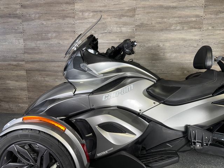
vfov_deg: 56.8
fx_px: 155
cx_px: 112
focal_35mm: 24
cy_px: 84
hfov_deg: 71.6
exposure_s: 1/27
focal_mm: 6.76
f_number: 1.78
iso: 50
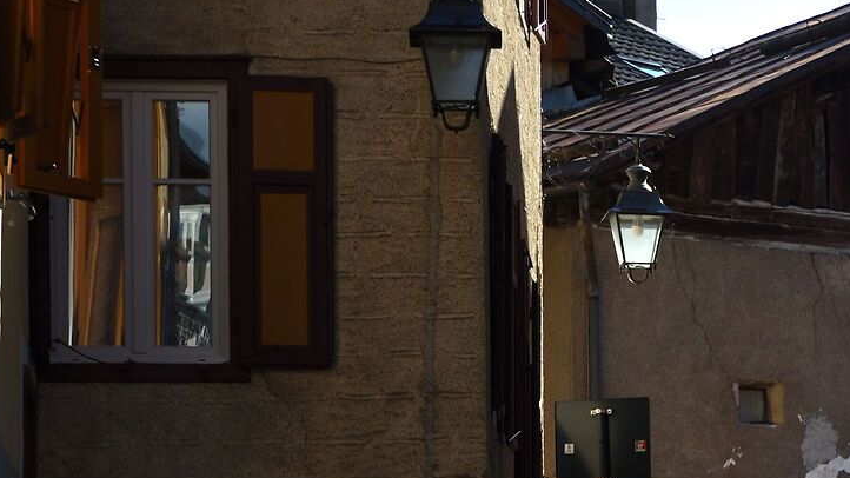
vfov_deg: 5.0
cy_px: 610
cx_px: 1117
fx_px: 5499
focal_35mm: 244
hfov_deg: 8.7
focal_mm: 70
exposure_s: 1/160
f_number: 8
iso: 100
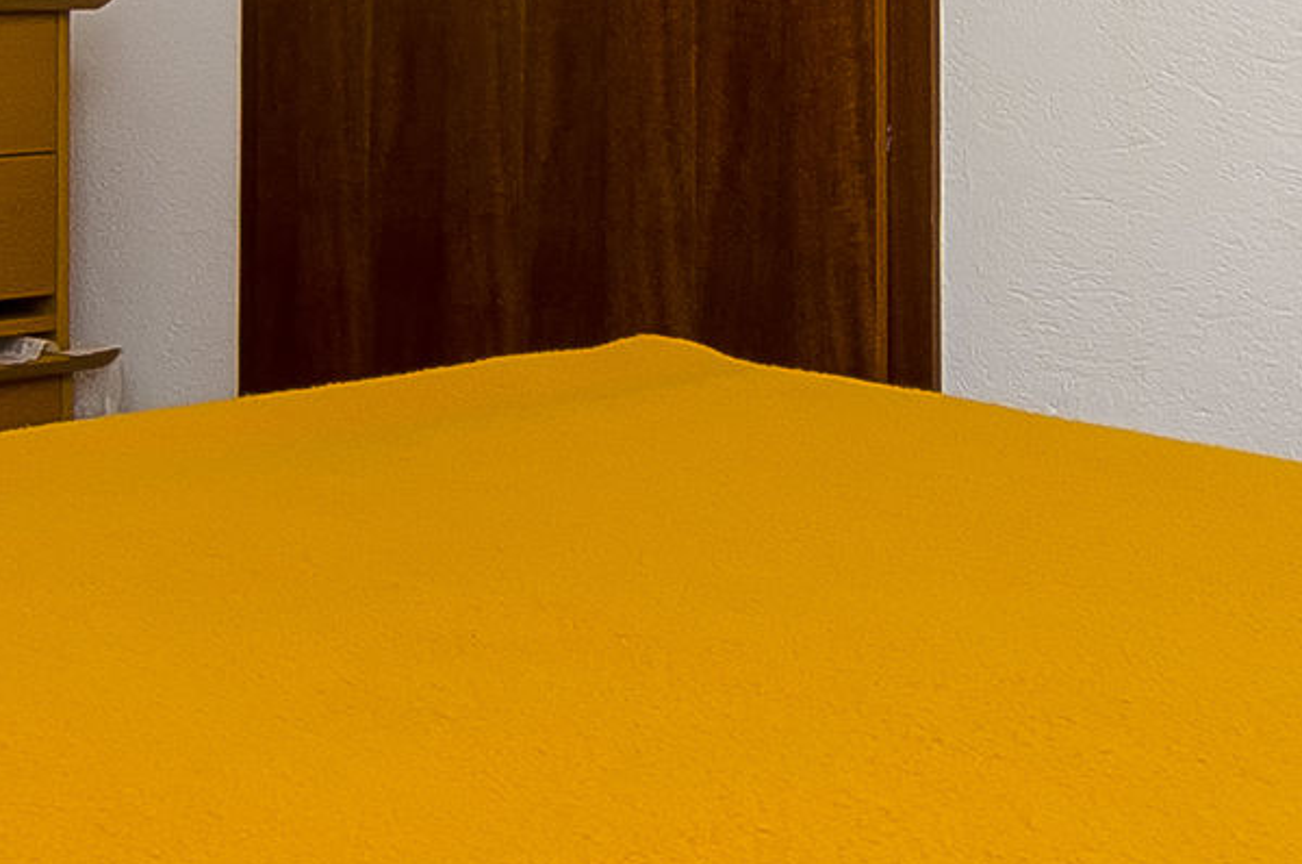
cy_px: -151
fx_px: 2528
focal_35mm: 70
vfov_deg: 18.5
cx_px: -122
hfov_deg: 26.6
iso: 250
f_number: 8
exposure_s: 1/200
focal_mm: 10
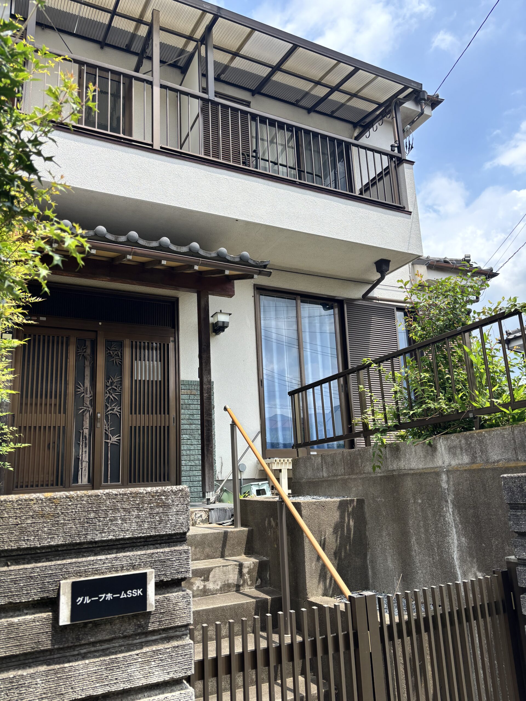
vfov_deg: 67.3
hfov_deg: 53.1
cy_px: 350
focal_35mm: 26
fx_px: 527
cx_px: 263
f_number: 1.6
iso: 50
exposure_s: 1/1812
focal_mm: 5.96
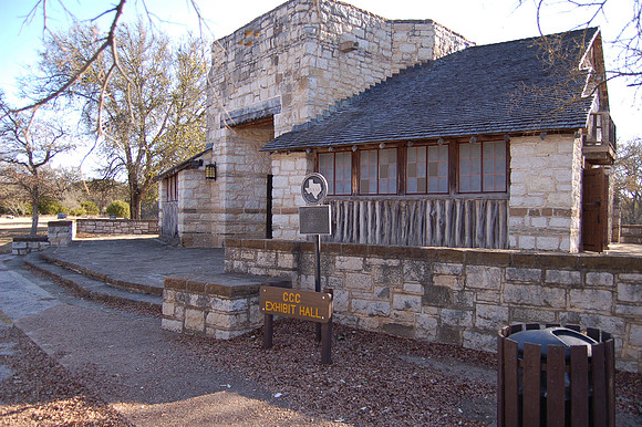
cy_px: 214
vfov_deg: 47.9
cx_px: 321
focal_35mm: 27
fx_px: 481
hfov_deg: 67.4
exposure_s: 1/320
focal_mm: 18
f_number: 3.5
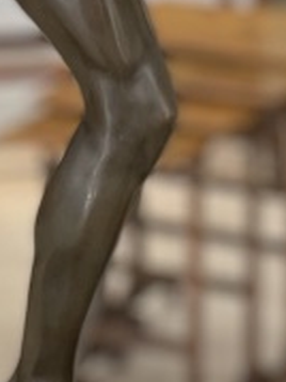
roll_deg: -0.7
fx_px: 1919
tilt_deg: -6.9
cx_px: 83
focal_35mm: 174
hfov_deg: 8.5
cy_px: -166
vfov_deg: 11.0
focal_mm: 4.2
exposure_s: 1/50
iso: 64
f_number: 1.6
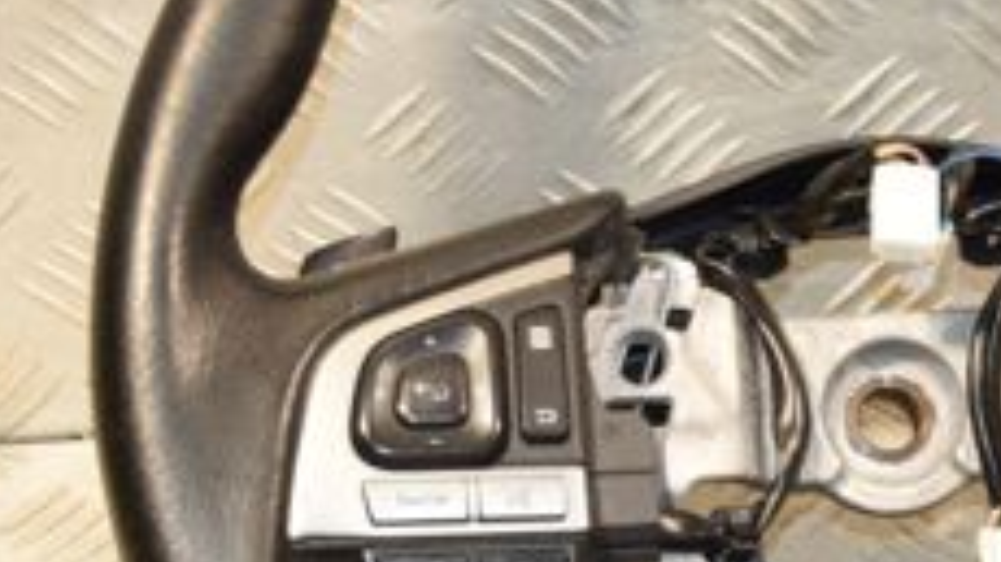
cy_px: 322
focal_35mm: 140
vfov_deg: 8.6
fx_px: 3713
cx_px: 918
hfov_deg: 15.2
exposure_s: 1/200
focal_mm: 32
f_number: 5.6
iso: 800
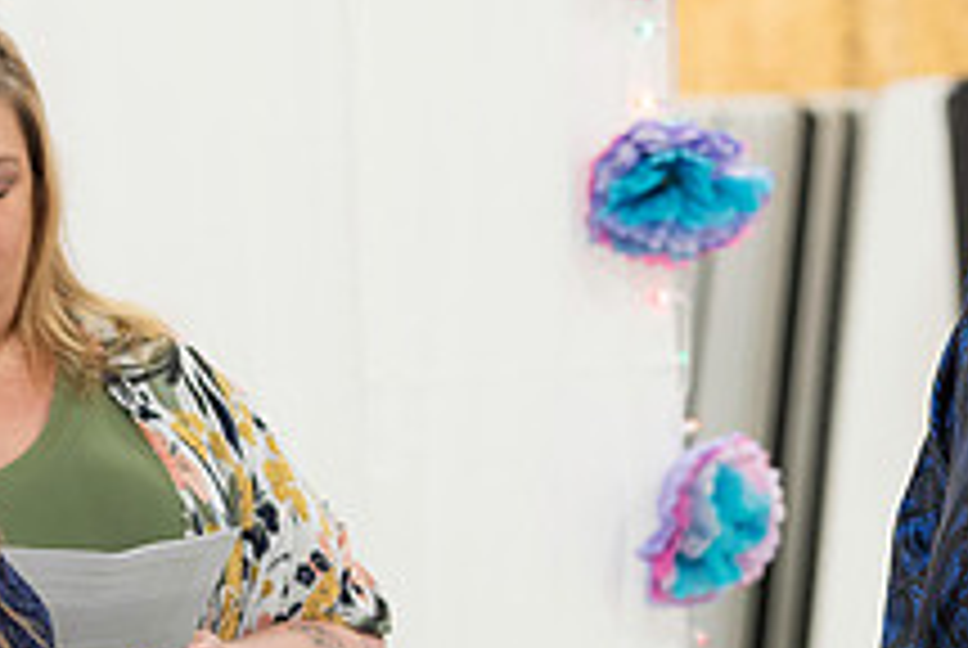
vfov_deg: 5.1
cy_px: 159
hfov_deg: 7.6
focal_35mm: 272
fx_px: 7324
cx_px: 501
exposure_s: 1/125
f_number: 3.5
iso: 640
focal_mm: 85
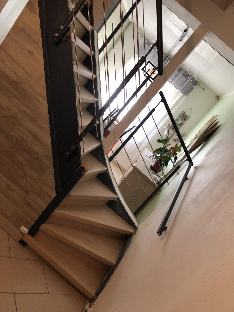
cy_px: 156
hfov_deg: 49.7
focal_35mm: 28
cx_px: 117
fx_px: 252
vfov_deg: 63.4
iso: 40
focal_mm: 4
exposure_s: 1/30
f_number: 1.8
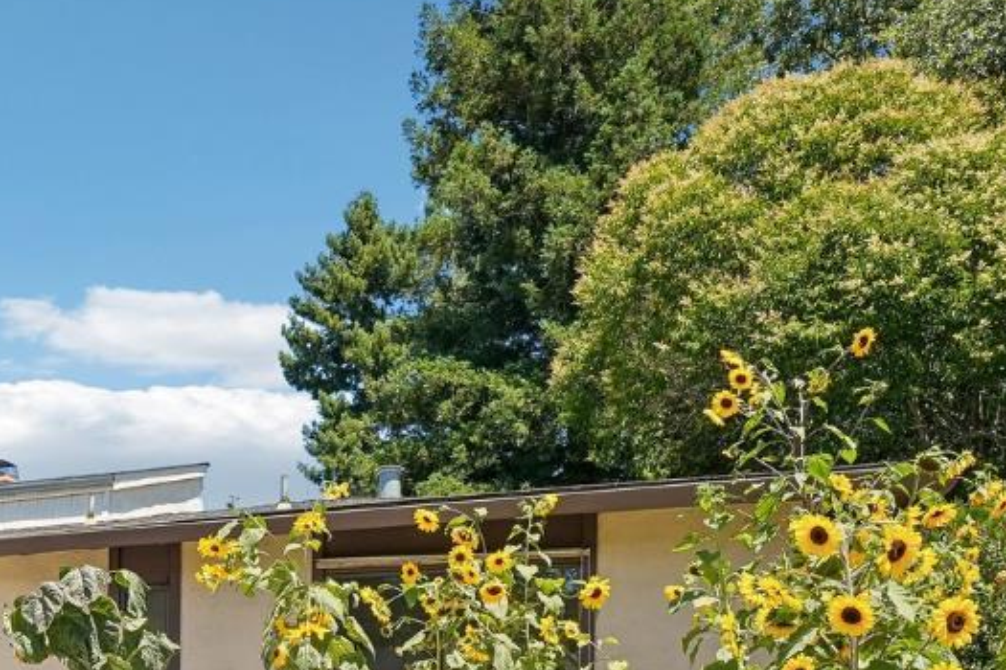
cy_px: 652
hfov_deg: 42.2
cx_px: 10
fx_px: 1118
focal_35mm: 40
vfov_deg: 31.2
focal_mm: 14
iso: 500
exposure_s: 1/400
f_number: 9
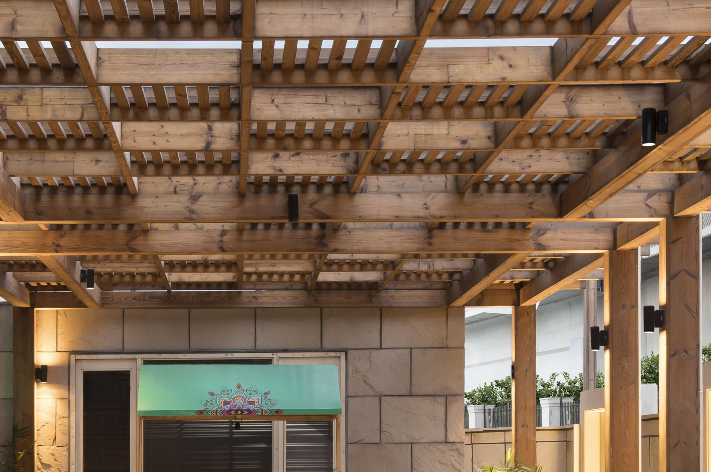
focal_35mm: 71
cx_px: 273
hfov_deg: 28.4
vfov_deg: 18.5
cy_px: 504
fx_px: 1400
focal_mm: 20
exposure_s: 1/1.25
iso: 200
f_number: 11
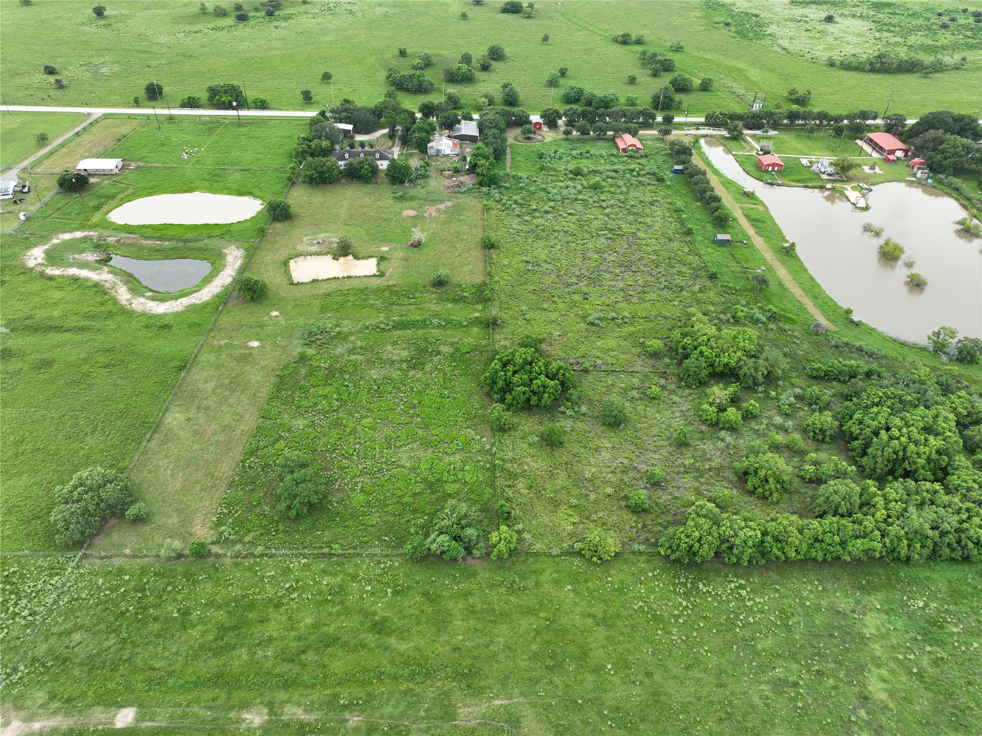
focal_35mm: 24
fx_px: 681
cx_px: 491
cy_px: 368
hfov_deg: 71.6
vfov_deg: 56.8
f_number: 2.8
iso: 100
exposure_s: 1/400
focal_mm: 12.29
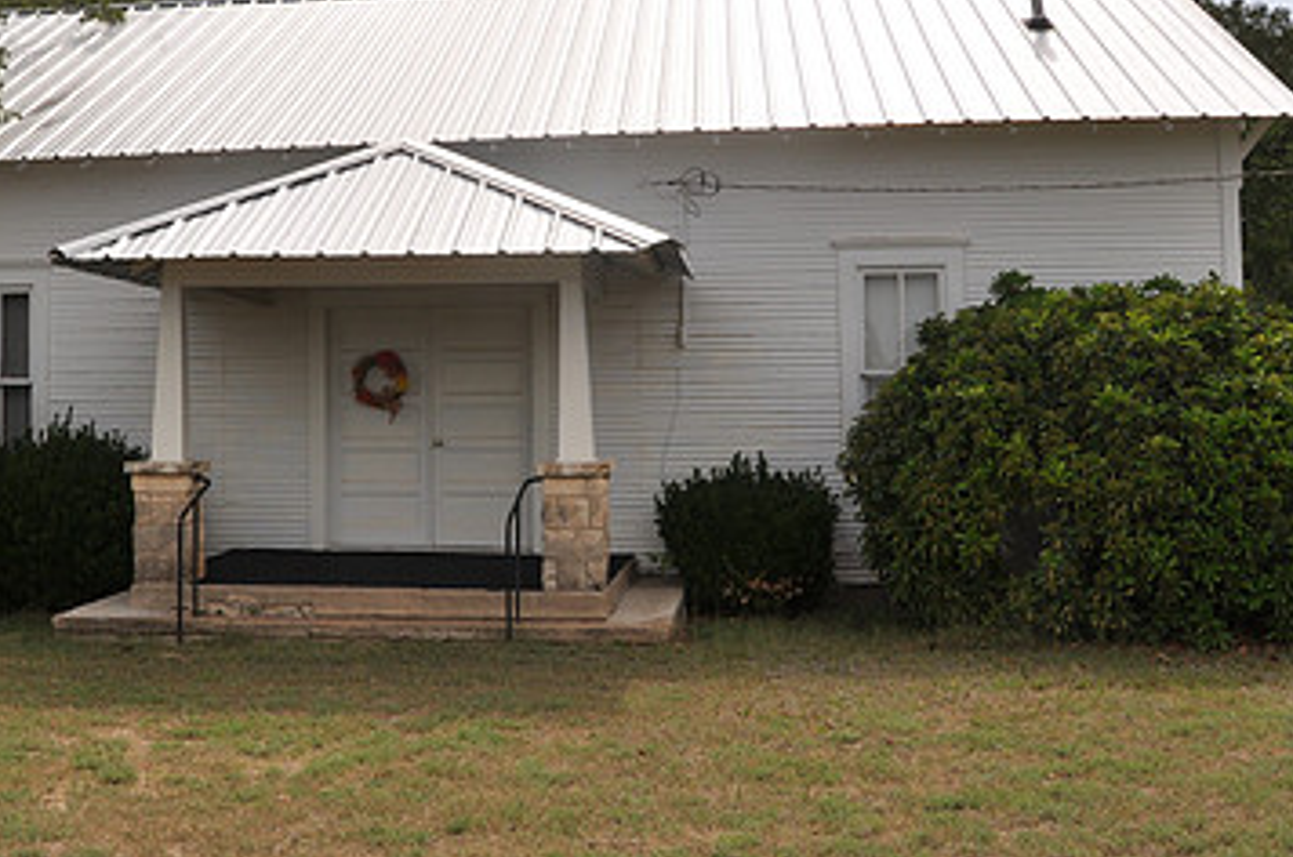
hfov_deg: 44.0
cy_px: 281
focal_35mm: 44
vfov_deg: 30.2
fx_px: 1577
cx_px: 436
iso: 200
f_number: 14
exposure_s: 1/200
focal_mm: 18
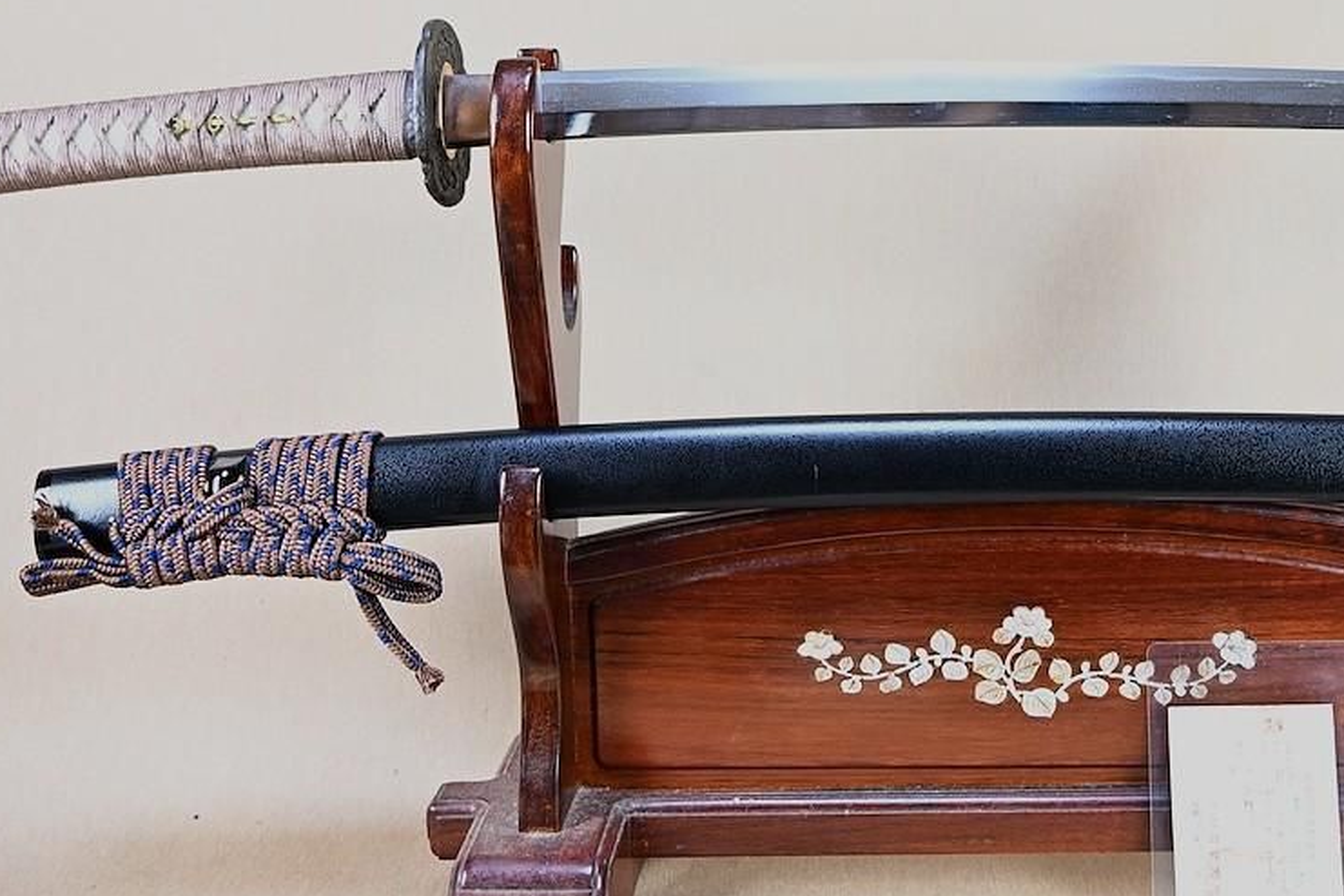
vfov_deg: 25.8
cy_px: 121
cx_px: 959
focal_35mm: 51
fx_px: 1904
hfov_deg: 38.2
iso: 100
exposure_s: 1/3
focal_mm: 18
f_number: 3.5
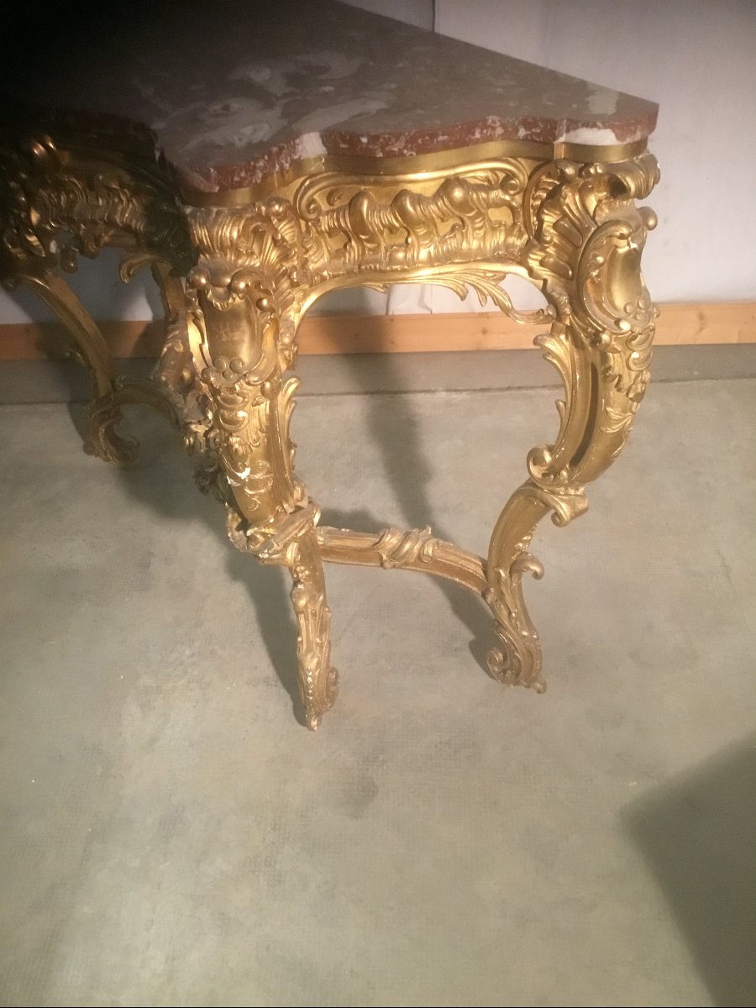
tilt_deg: -41.5
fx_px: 903
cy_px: 504
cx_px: 378
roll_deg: +2.9
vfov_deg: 58.4
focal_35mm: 31
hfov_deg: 45.4
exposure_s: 1/33
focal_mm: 3.3
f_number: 2.4
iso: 250
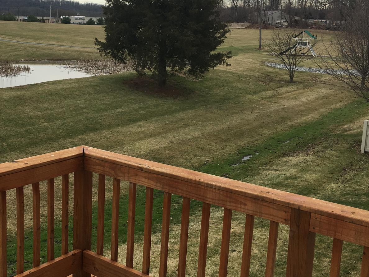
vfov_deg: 29.1
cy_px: 114
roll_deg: +0.3
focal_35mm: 50
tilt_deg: -9.9
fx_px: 533
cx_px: 80
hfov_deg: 37.0
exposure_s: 1/1115
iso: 25
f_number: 2.2
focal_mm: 4.15
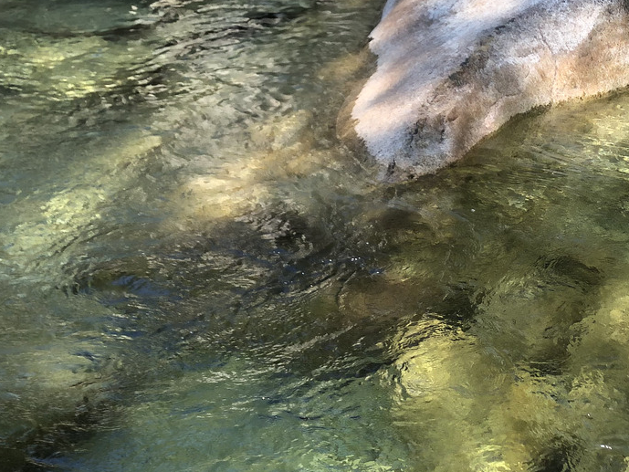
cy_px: 215
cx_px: 484
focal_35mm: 65
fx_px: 1181
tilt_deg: -23.5
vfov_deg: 22.6
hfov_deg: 29.3
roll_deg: +2.0
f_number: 1.8
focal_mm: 4
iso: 20
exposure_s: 1/224
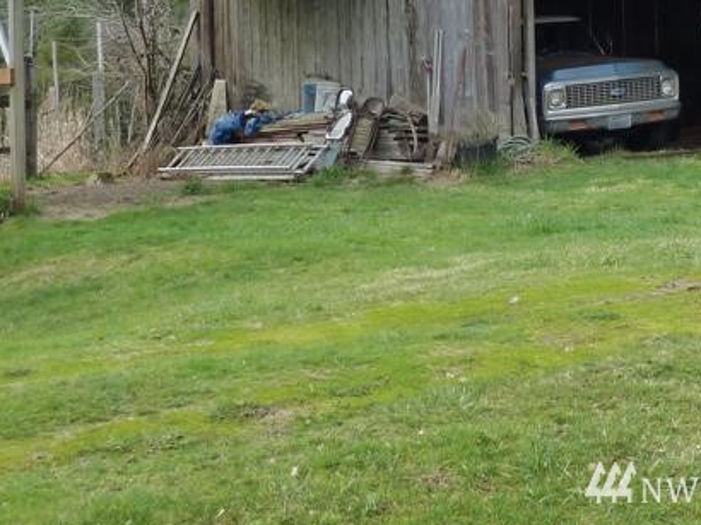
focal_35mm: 100
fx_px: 2024
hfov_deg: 19.2
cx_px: 680
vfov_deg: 14.3
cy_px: -109
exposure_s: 1/125
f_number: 3.6
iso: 125
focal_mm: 6.5
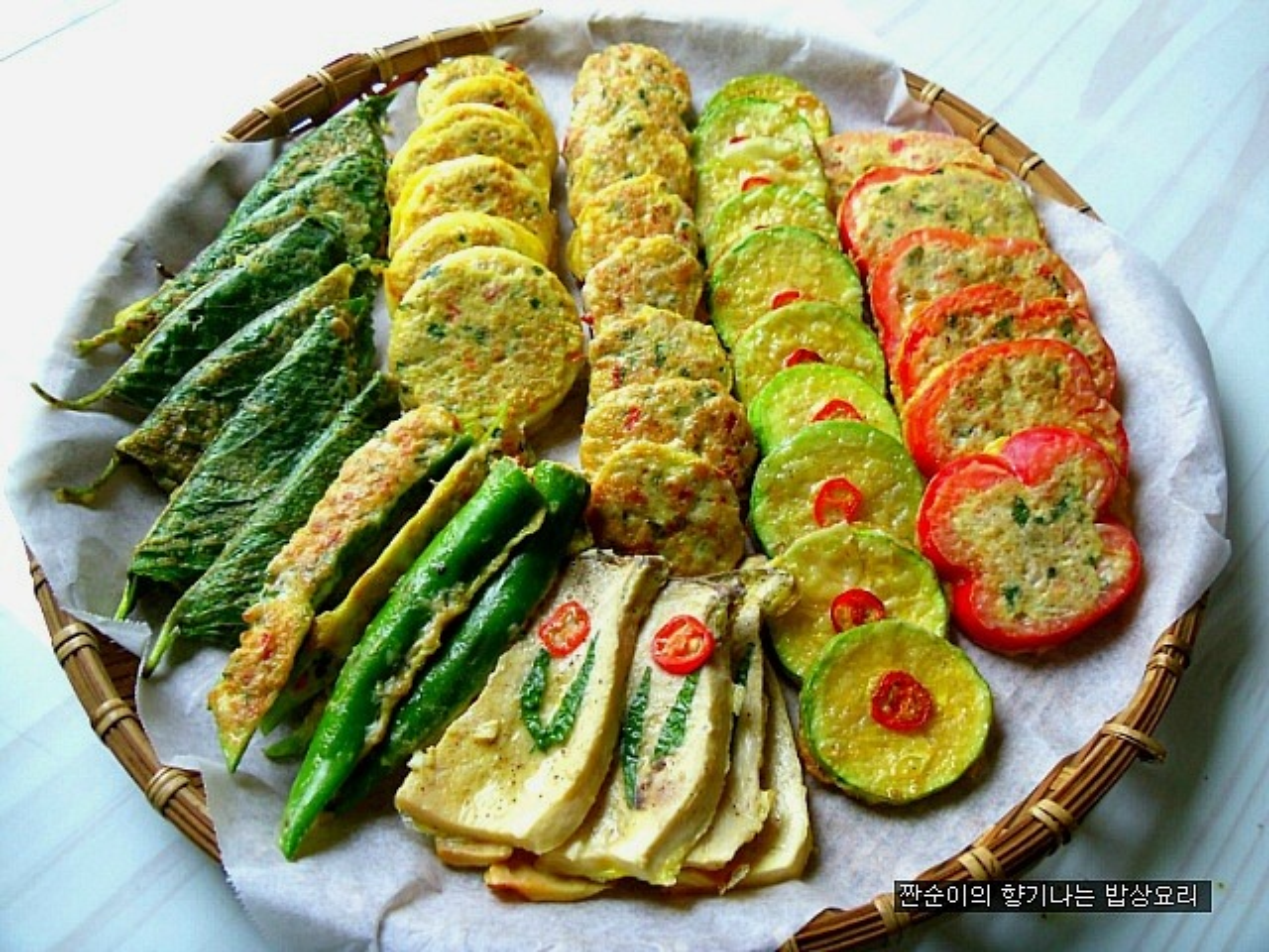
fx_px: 1136
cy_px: 476
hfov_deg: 58.4
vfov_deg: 45.4
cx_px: 634
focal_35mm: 31
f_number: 3.3
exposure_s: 1/43
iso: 100
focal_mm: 5.6
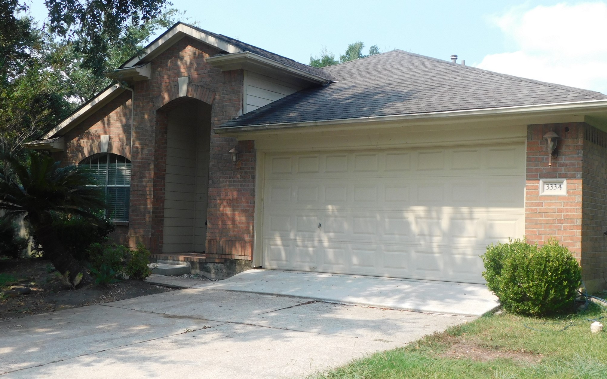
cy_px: 188
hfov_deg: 46.2
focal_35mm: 43
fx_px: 711
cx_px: 300
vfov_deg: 29.9
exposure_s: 1/500
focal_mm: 7.1
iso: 125
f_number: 3.6
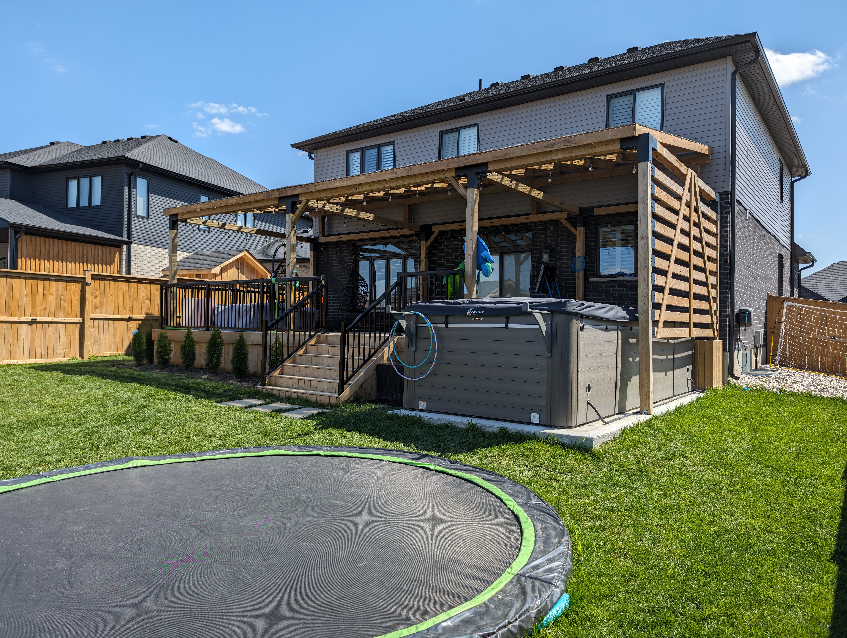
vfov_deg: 56.9
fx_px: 588
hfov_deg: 71.5
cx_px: 424
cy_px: 319
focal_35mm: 24
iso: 20
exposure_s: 1/1116
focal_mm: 6.9
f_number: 1.68
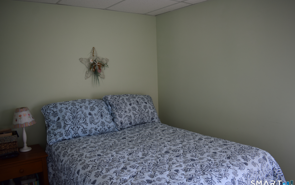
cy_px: 88
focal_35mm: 28
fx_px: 225
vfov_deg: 44.5
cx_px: 145
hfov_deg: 66.5
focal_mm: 18
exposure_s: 1/60
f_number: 4
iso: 400
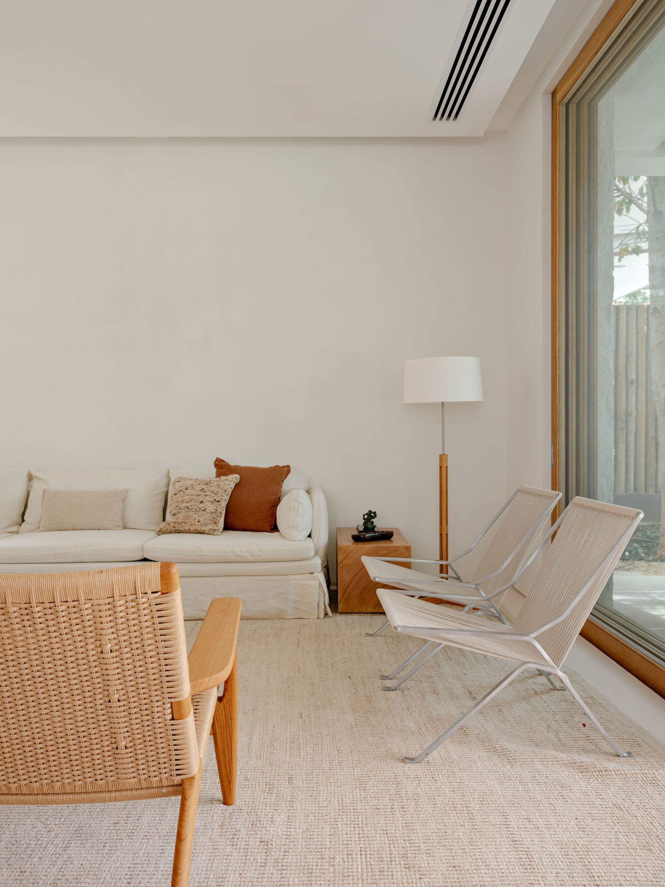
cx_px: 332
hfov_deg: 46.8
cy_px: 444
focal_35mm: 30
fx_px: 768
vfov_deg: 60.0
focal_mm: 37.6
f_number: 9
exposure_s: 1/10
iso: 200
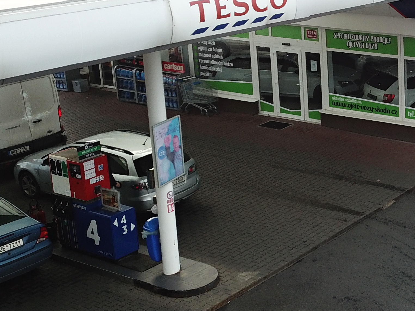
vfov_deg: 21.5
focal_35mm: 68
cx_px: 452
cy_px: 90
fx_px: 815
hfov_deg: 26.4
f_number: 2.2
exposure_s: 1/342
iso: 100
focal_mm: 4.73
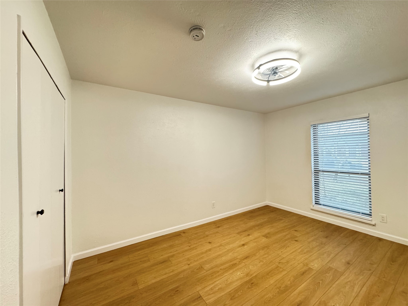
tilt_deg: +0.1
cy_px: 153
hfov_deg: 102.1
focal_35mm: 14
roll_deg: +1.2
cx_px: 204
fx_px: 165
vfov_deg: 85.7
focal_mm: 2.22
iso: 1000
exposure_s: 1/60
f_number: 2.2
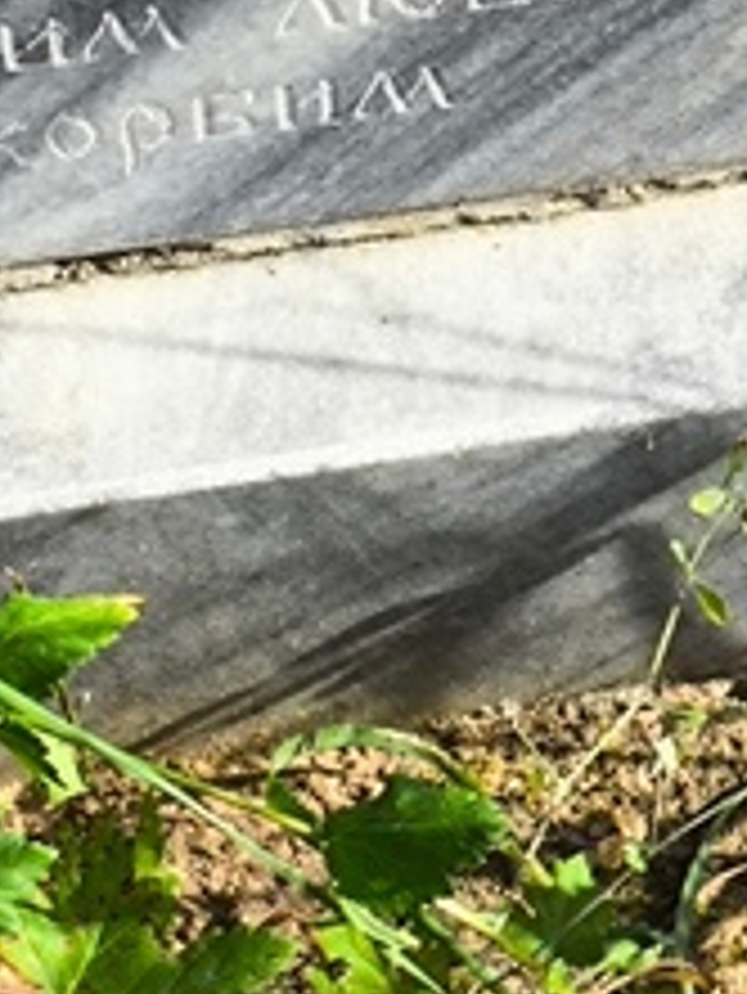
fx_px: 5203
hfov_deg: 8.2
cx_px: 326
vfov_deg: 10.7
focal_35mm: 181
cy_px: -315
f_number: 1.7
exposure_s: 1/832
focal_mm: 4.71
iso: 50
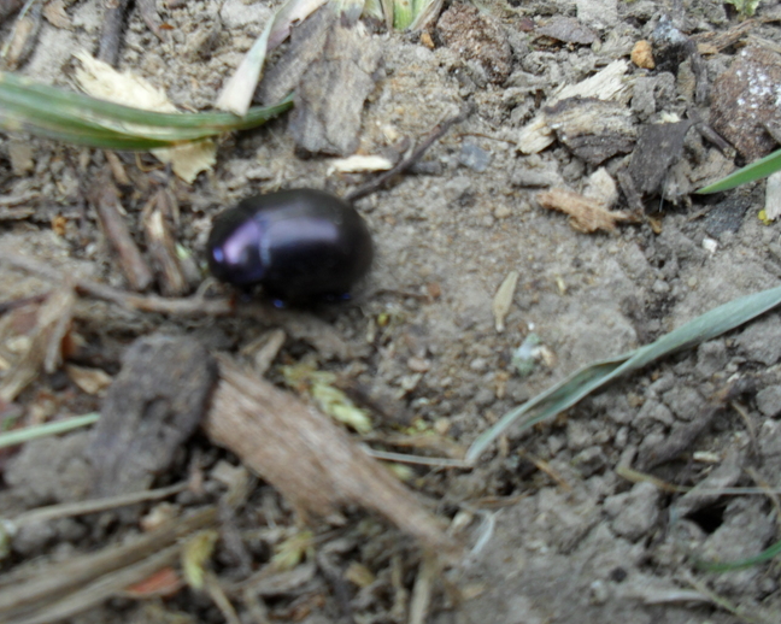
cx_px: 347
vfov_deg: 33.3
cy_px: 257
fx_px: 1040
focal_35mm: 45
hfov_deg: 41.1
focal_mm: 6.3
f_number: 3.2
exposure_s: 1/180
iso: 100
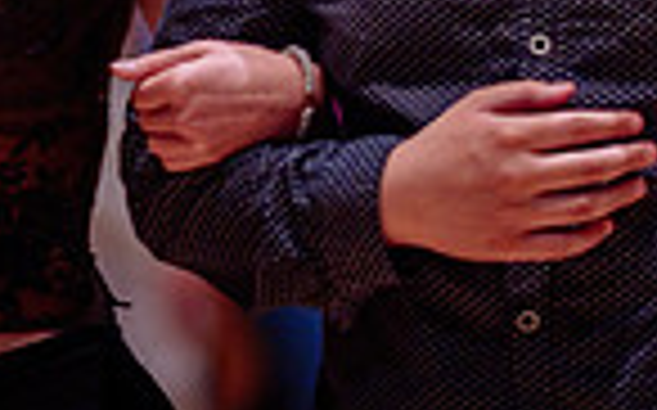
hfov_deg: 4.1
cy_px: -75
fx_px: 9107
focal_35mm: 509
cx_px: -6
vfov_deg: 2.6
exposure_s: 1/250
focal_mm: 105
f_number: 1.4
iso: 2000
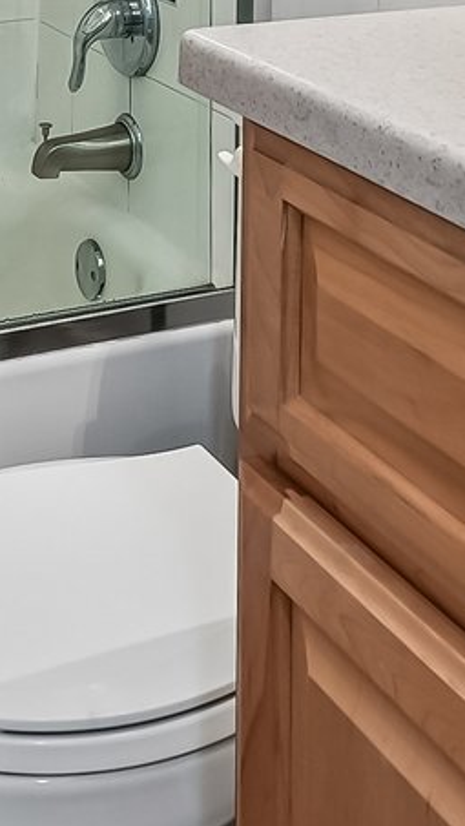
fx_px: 1566
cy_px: -289
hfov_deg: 16.7
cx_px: 57
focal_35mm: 71
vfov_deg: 25.0
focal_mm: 15.1
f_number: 7.1
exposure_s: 1/20
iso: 800
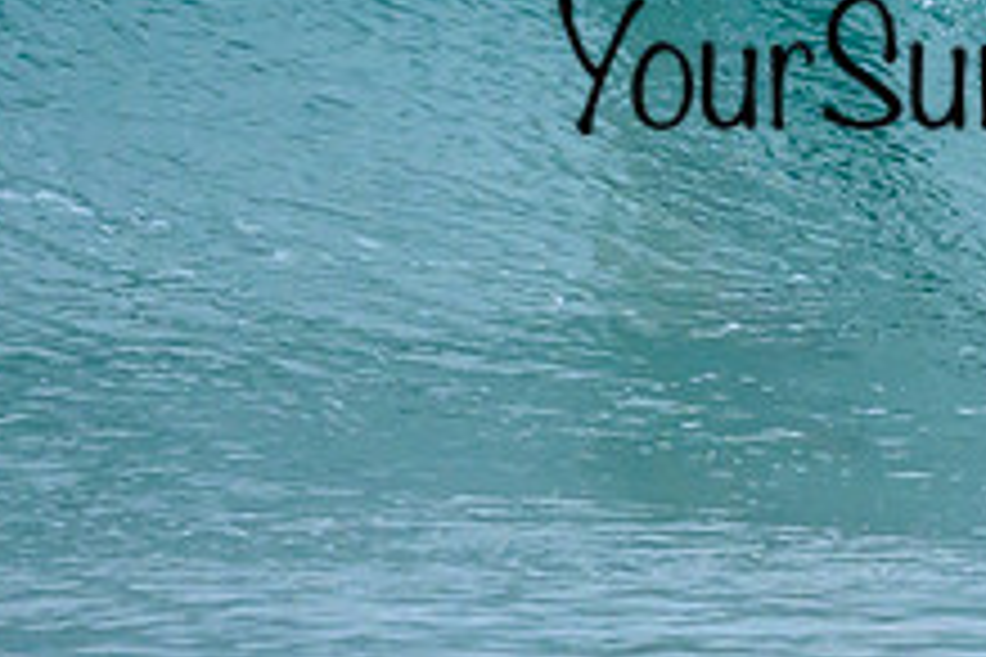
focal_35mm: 2899
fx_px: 79394
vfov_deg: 0.5
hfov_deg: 0.7
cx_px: 1277
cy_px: 124
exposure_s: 1/3200
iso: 1800
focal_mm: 800
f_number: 6.3
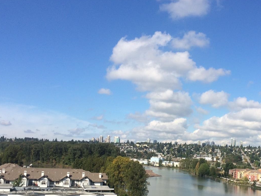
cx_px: 180
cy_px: 136
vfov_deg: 31.2
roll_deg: -1.9
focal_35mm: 46
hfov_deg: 40.6
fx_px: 347
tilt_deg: +3.9
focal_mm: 4.15
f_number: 2.2
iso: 32
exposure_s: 1/2933
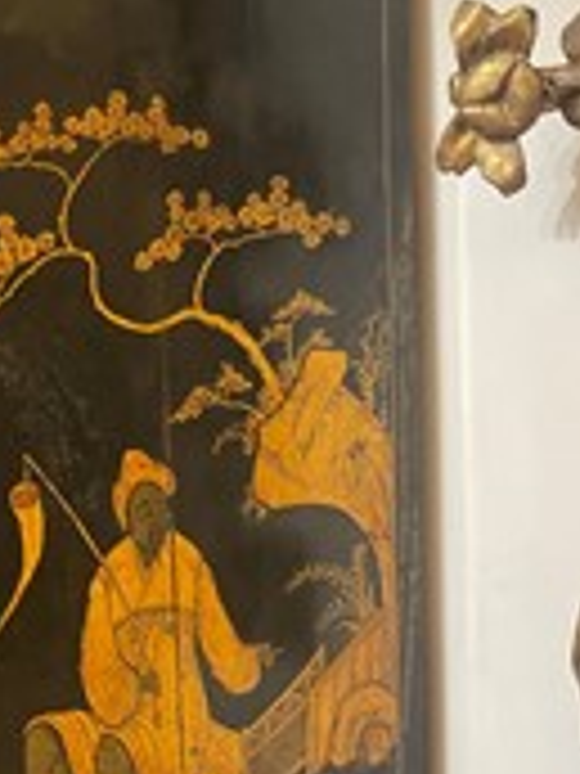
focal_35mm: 58
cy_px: 459
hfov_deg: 24.9
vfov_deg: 33.1
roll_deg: +3.1
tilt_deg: -4.5
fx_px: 1296
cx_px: 139
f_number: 1.6
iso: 400
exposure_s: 1/50
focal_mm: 5.1
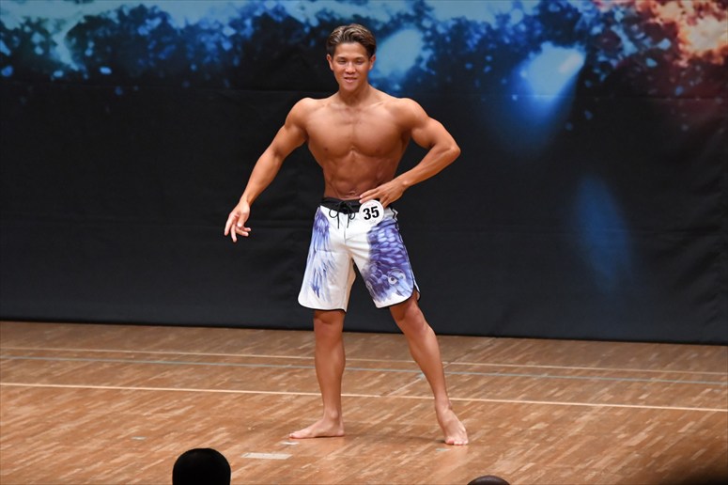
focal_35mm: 300
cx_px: 364
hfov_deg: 6.9
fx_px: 6064
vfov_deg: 4.6
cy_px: 242
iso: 6400
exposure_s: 1/400
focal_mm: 200
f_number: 5.6
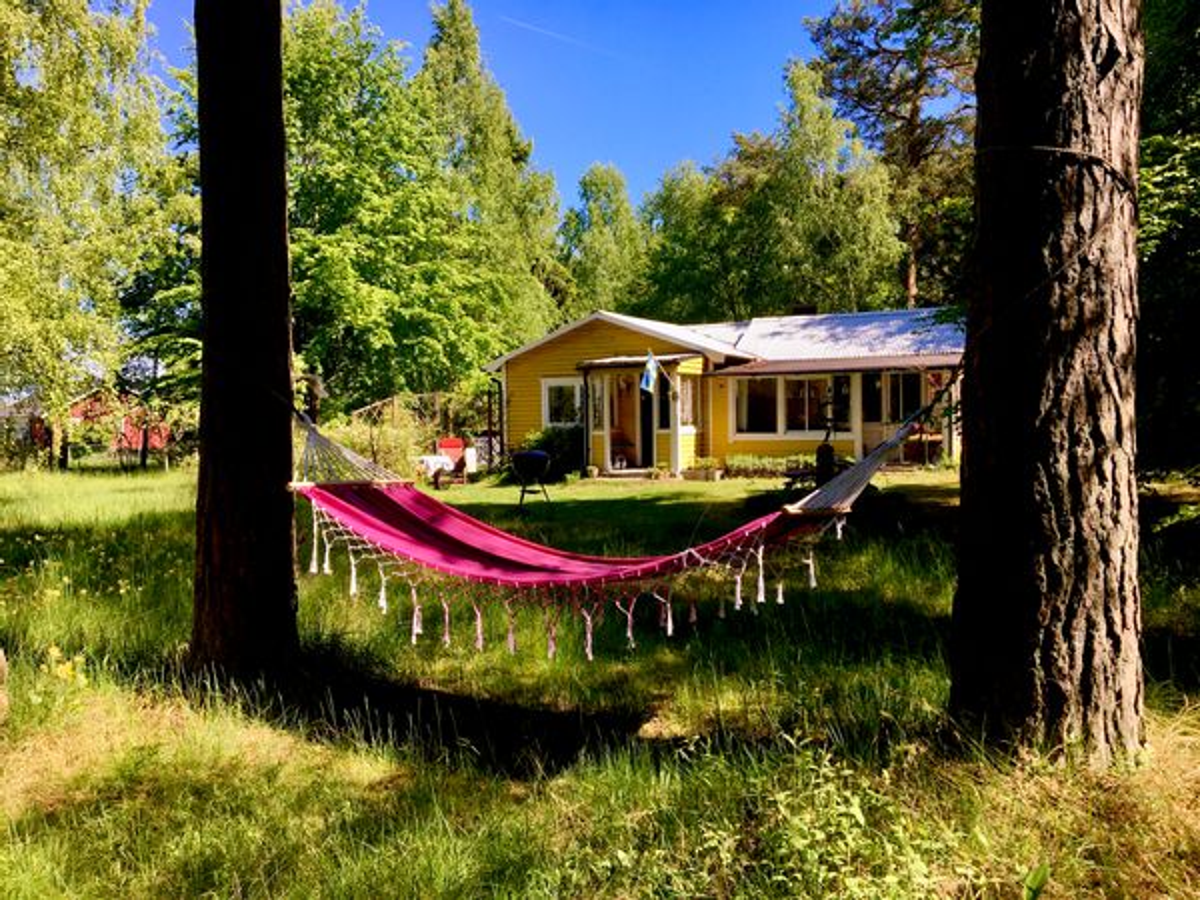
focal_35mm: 29
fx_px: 1005
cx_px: 600
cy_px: 450
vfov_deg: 48.2
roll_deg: +1.0
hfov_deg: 61.7
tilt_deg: -2.0
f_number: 2.2
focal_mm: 4.15
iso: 25
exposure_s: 1/746
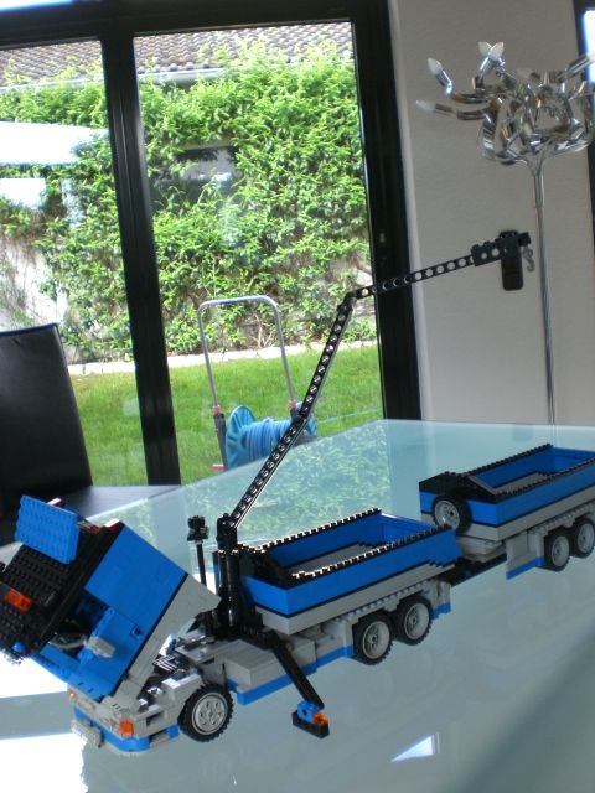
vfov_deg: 49.0
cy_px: 396
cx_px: 298
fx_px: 871
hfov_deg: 37.7
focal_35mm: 38
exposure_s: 1/60
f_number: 3.1
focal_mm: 6.3
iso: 100
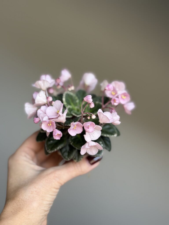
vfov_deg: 36.8
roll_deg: +0.5
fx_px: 338
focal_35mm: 52
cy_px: 112
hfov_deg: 28.0
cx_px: 84
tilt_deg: -25.8
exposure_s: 1/121
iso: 32
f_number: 1.6
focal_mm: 5.96
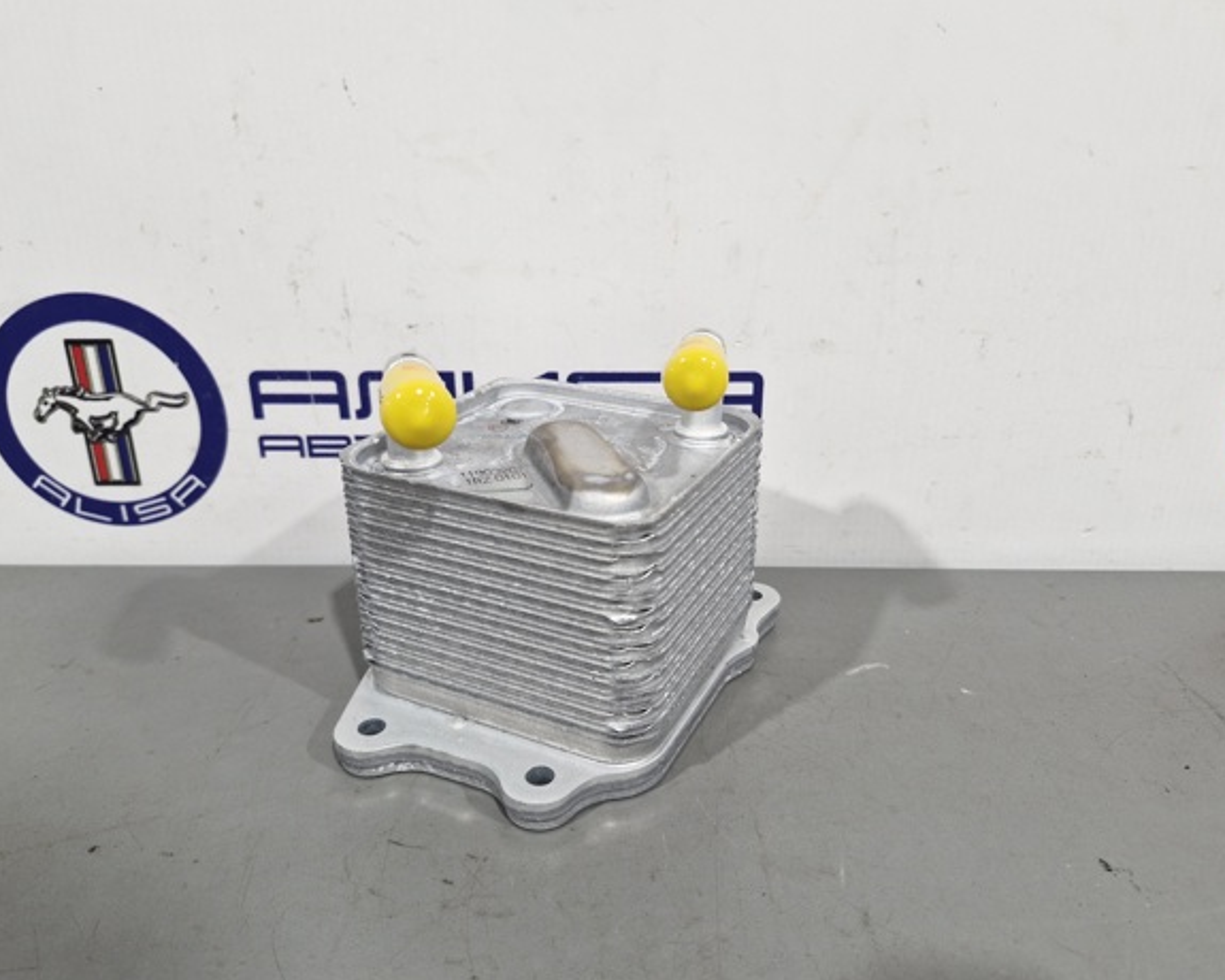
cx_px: 631
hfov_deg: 68.1
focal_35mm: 25
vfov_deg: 56.8
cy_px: 507
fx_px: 906
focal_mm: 5.54
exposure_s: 1/100
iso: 250
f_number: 1.8
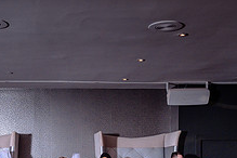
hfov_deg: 28.6
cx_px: 77
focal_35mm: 70
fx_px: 461
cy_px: 182
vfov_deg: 18.6
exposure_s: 1/60
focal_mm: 25.5
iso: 800
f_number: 5
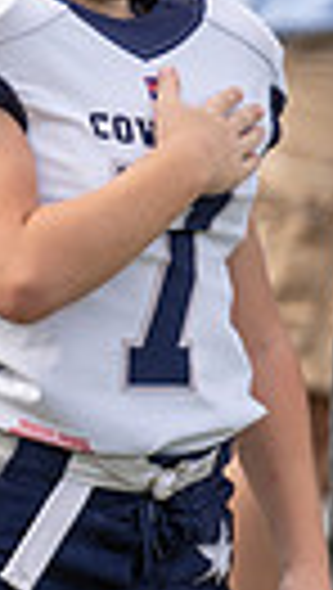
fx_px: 17634
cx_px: 101
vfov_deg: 1.9
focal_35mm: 1127
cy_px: 334
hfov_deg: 1.1
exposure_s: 1/1250
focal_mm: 200
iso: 160
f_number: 2.8
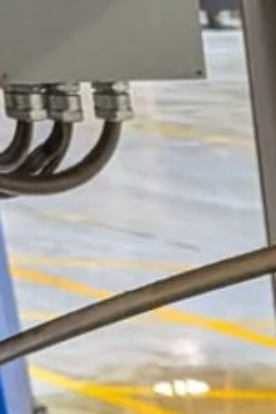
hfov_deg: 7.6
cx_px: 833
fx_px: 1805
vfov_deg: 9.7
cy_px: 1287
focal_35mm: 157
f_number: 1.68
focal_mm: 6.9
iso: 489
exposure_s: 1/398
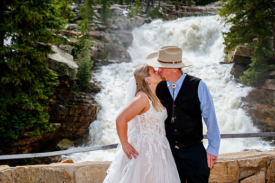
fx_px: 443
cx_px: 138
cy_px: 92
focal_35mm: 58
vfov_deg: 23.4
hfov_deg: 34.5
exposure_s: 1/640
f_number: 5
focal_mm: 58
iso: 250
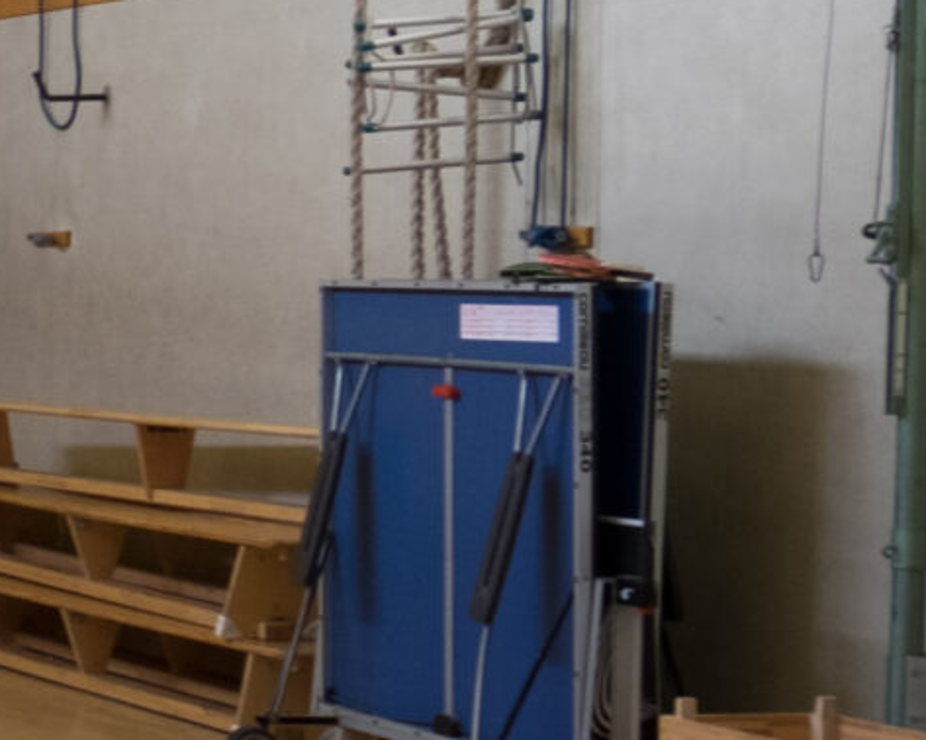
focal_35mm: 122
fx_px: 3342
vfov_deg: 12.6
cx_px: -1545
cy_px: 422
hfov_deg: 11.7
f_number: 5
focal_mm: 16
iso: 400
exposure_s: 1/60
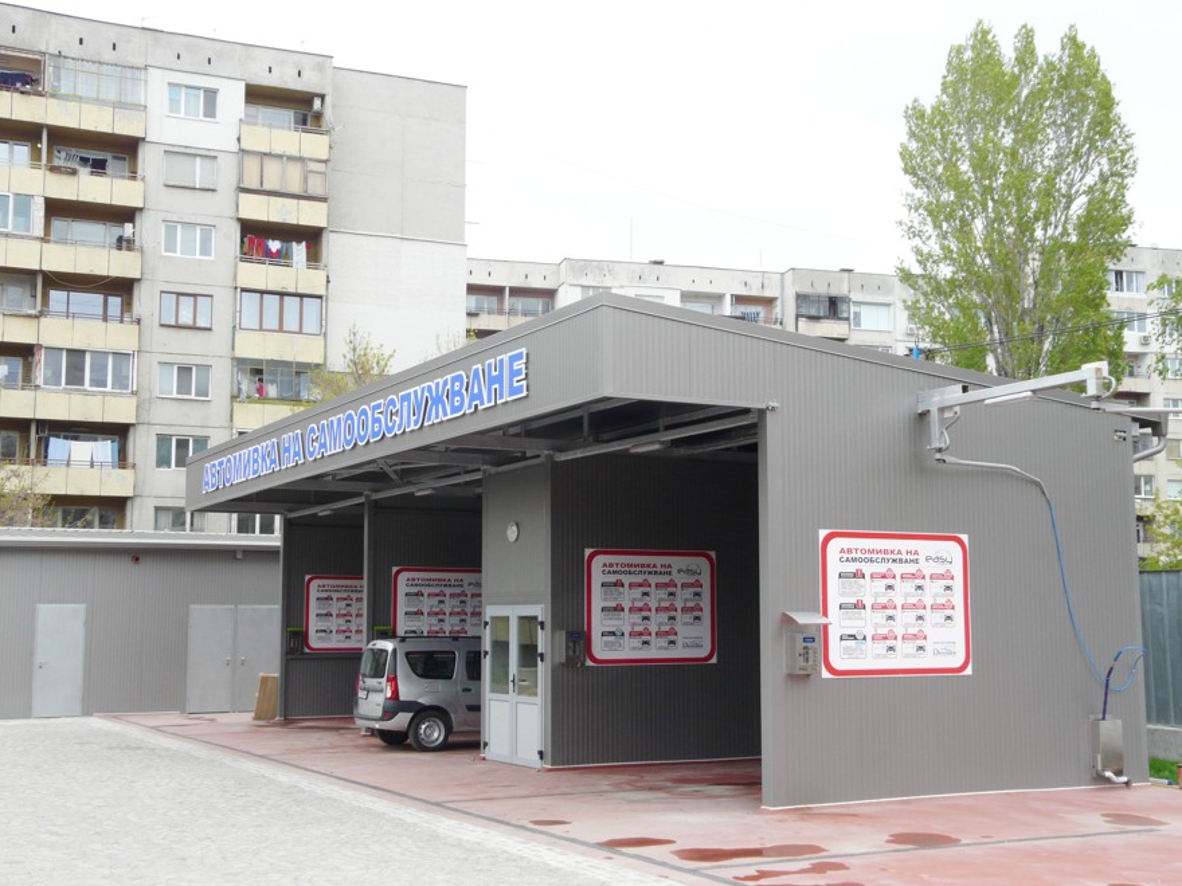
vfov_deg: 32.9
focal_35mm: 44
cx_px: 596
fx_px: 1502
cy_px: 448
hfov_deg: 42.9
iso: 100
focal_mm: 7
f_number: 4
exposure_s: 1/160
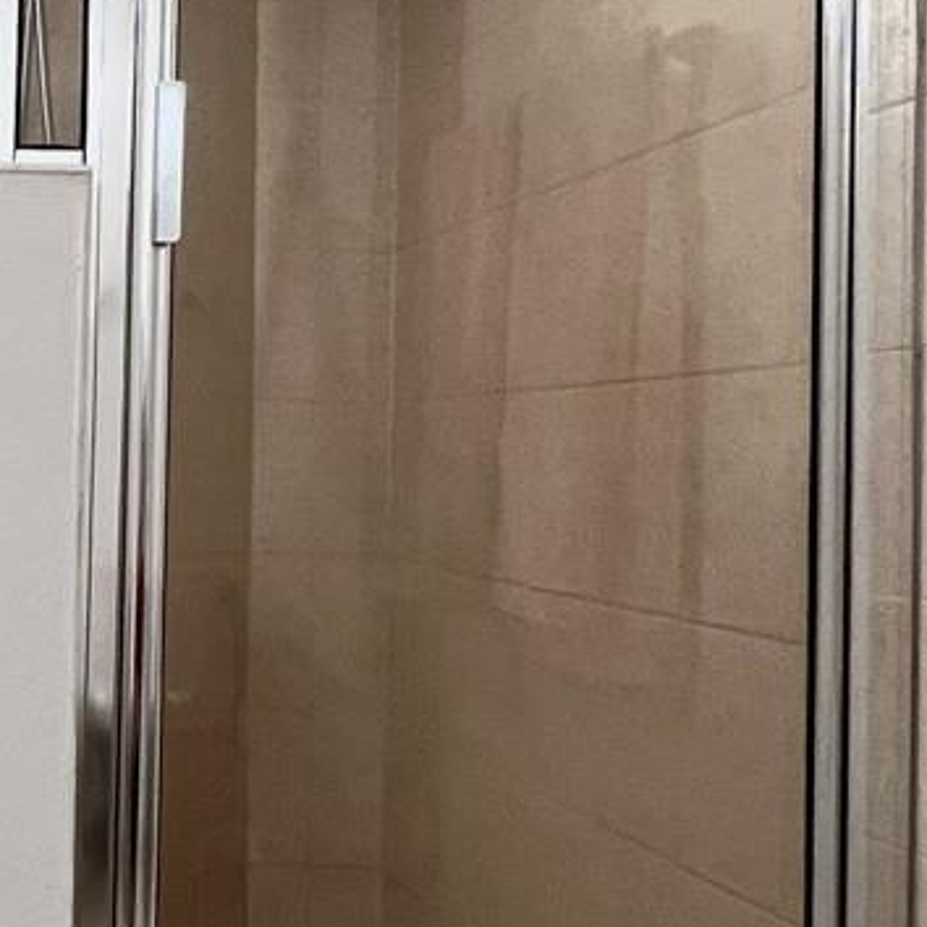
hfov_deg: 29.0
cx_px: -147
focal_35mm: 52
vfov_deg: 32.7
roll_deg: -2.4
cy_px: 401
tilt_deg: +1.9
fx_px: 1575
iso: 160
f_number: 1.8
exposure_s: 1/60
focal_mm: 1.57
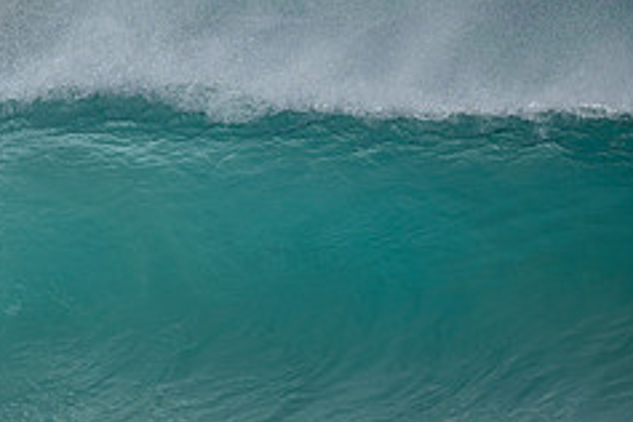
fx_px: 34461
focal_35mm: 1960
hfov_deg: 1.1
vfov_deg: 0.7
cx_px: -11
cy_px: 511
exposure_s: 1/2000
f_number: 6.3
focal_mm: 800
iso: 125
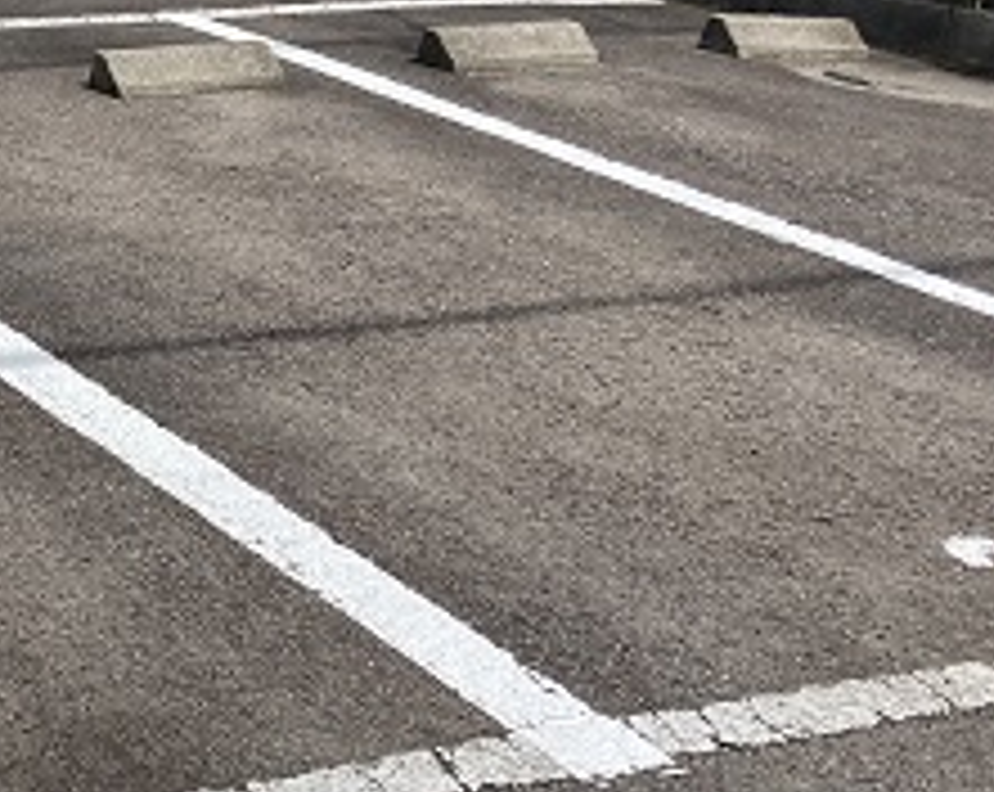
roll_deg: -1.0
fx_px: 2203
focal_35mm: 75
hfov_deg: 23.0
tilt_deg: -13.5
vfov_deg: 20.3
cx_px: -241
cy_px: 230
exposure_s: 1/1869
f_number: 1.8
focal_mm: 3.99
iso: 20
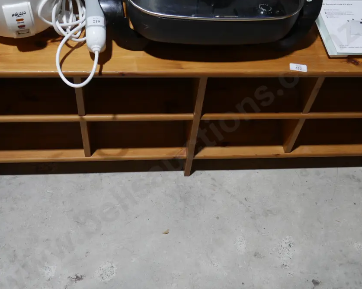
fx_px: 461
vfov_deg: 34.8
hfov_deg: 42.9
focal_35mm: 43
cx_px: 178
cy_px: 160
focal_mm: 18
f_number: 4
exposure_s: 1/60
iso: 250
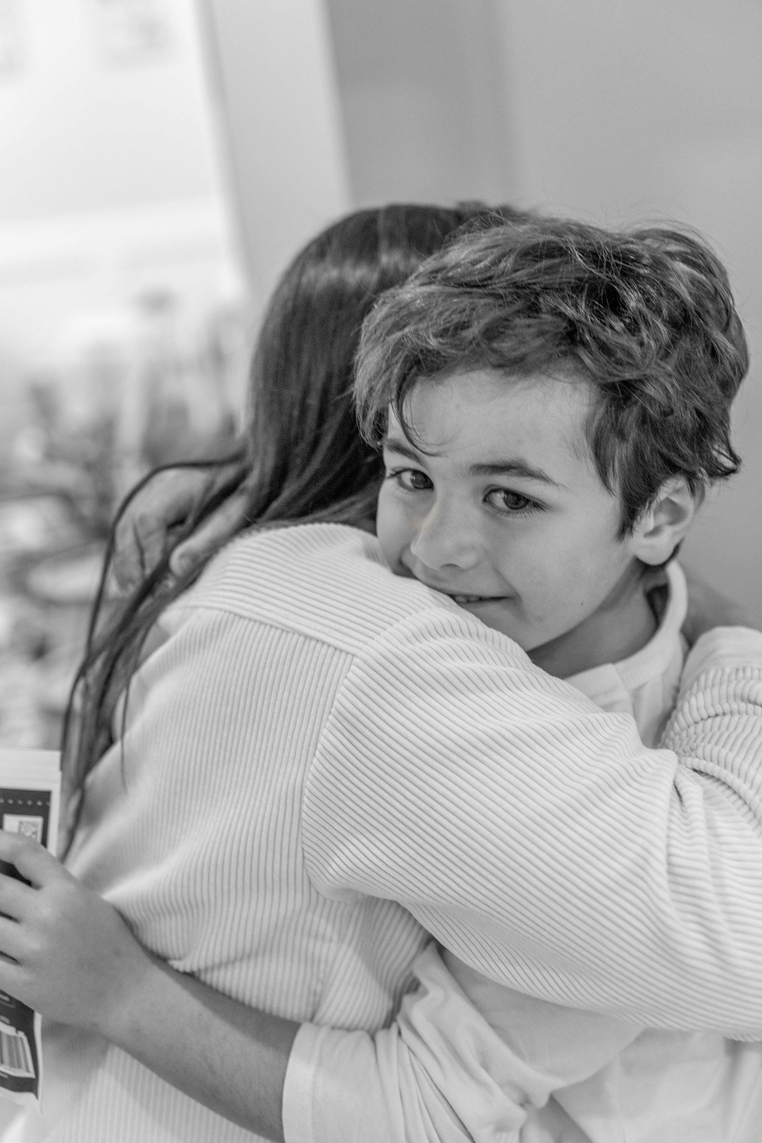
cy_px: 572
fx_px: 1556
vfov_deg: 40.3
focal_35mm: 49
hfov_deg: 27.5
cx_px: 381
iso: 2000
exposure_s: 1/160
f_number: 2.8
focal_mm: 49
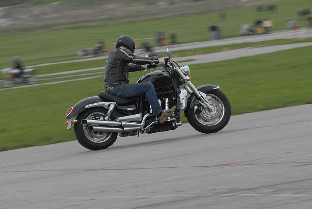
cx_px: 156
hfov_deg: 6.9
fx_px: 2602
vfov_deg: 4.6
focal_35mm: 300
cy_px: 104
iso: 100
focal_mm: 200
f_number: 7.1
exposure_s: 1/100
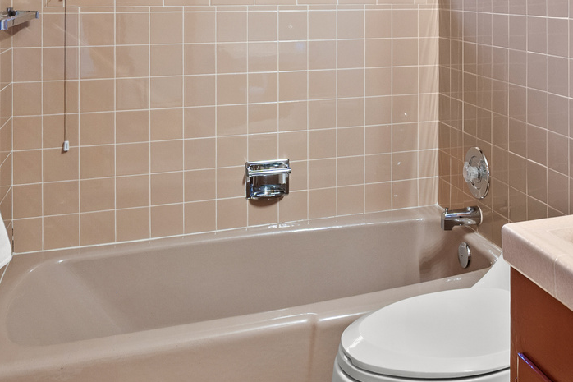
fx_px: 700
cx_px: 392
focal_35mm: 44
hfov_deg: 43.7
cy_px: -42
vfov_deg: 27.7
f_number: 7.1
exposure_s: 1/3
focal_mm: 15
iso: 500
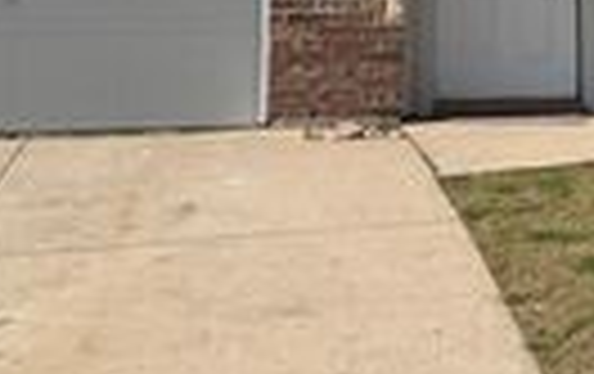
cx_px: 585
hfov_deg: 20.9
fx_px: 1557
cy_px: -124
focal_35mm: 96
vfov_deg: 13.2
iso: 80
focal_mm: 6.76
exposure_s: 1/9091
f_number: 1.78
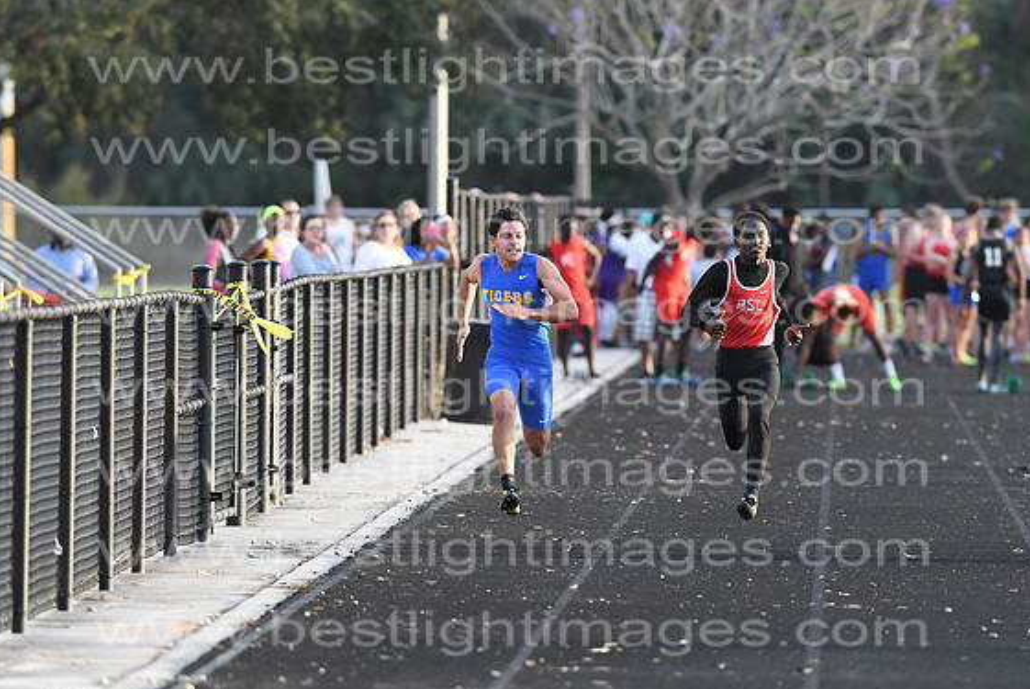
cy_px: 352
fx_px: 13314
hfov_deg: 4.4
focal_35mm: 465
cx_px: 512
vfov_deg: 3.0
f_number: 4
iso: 2000
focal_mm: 300
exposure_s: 1/2000
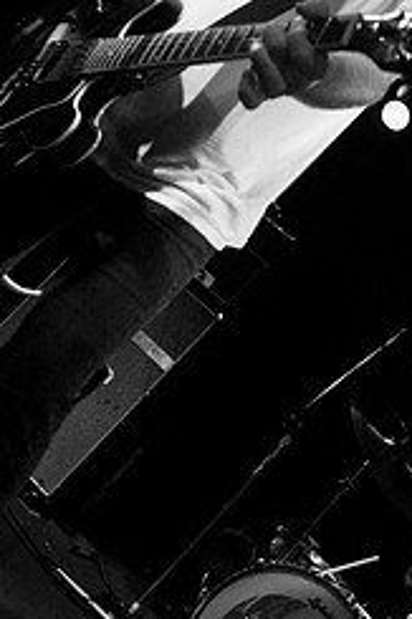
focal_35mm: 55
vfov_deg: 35.8
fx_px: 945
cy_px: 197
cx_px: 335
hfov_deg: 24.2
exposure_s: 1/50
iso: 800
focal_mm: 20
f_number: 2.8
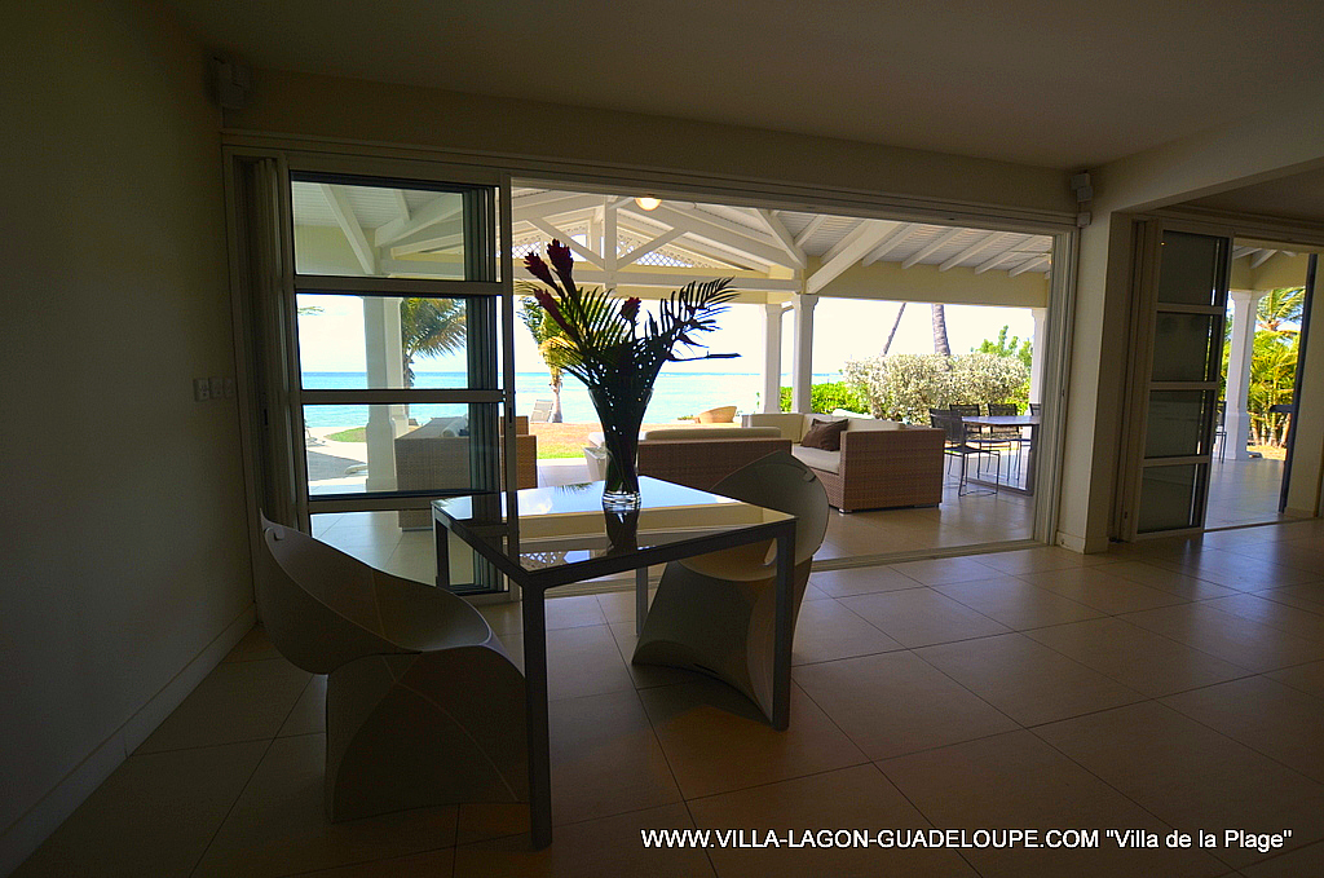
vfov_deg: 77.1
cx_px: 662
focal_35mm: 15
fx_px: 551
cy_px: 439
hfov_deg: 100.5
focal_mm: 10
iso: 200
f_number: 7.1
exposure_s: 1/200
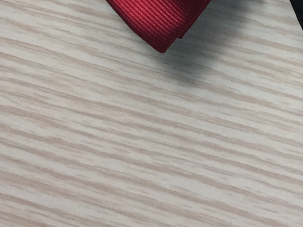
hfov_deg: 14.2
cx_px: 364
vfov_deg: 9.9
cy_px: -290
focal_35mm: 135
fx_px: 1182
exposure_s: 1/100
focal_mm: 4.15
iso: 50
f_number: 2.2
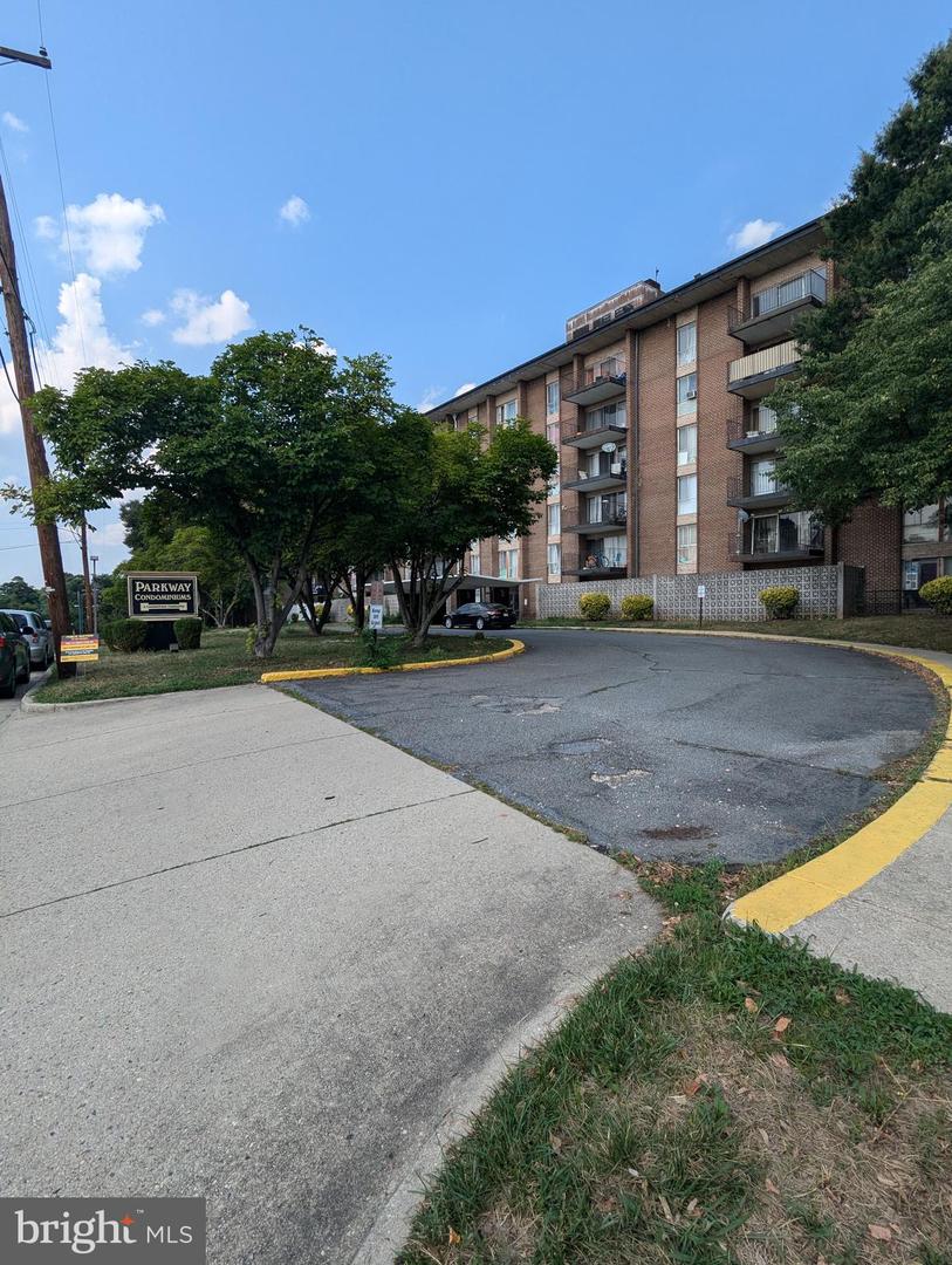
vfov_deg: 94.4
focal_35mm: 16
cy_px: 632
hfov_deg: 78.2
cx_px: 476
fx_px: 585
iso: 51
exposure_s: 1/1199
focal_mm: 2.35
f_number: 2.2
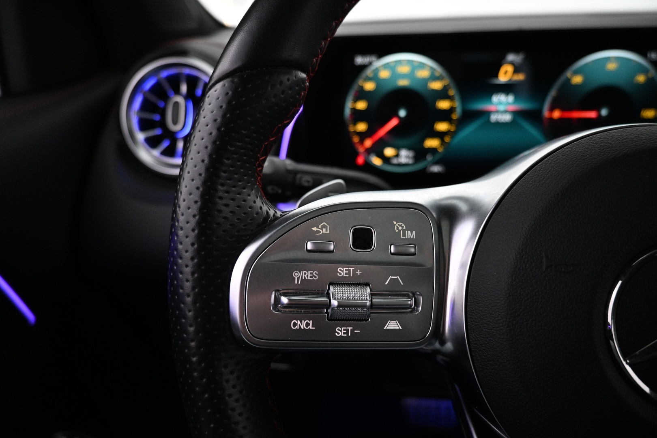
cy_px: 219
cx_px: 328
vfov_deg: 53.1
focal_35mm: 24
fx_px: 438
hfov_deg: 73.7
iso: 1600
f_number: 3.5
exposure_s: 1/50
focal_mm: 16
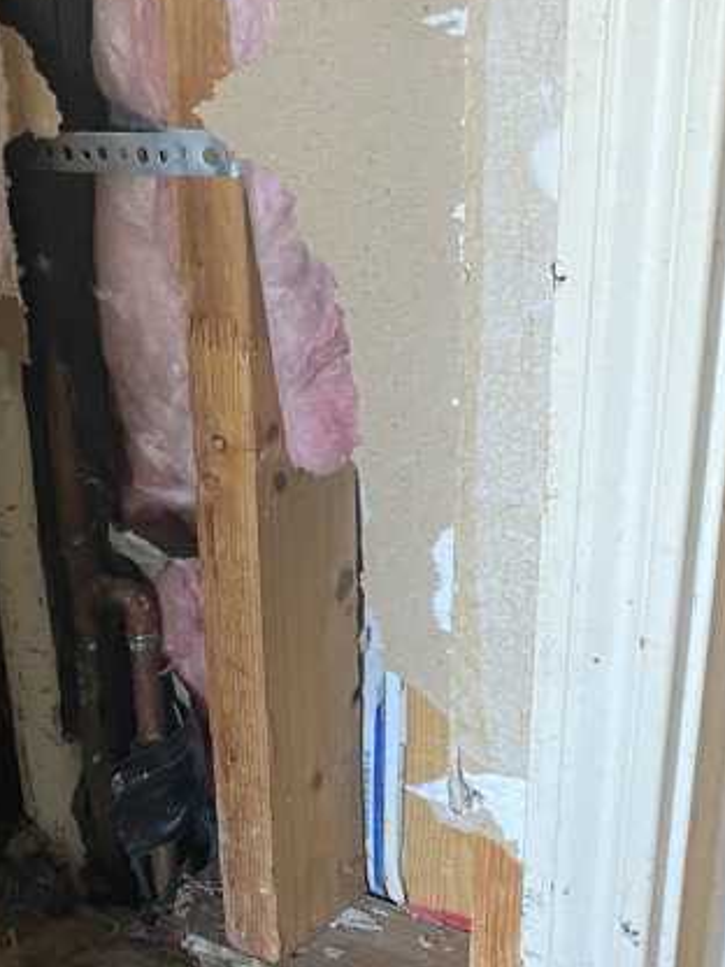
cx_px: 130
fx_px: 1787
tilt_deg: -30.4
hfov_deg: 22.6
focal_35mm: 64
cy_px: 783
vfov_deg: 29.5
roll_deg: +4.1
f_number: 1.8
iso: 400
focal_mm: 4.25
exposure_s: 1/60
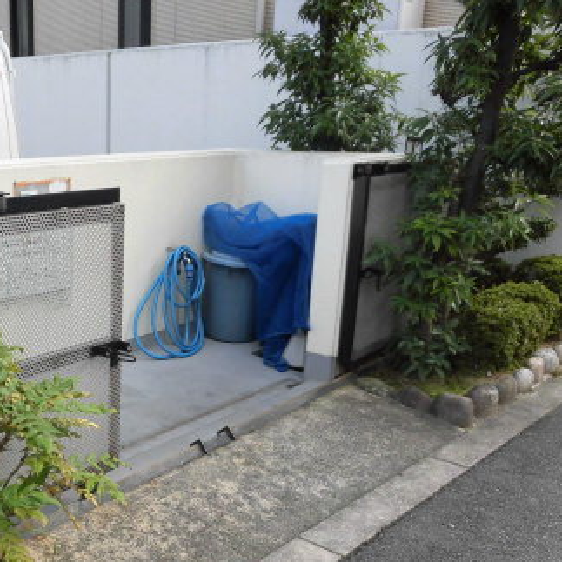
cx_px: 68
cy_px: 386
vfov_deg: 39.4
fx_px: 771
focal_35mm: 42
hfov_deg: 37.7
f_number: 3.1
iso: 100
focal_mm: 4.3
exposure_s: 1/250
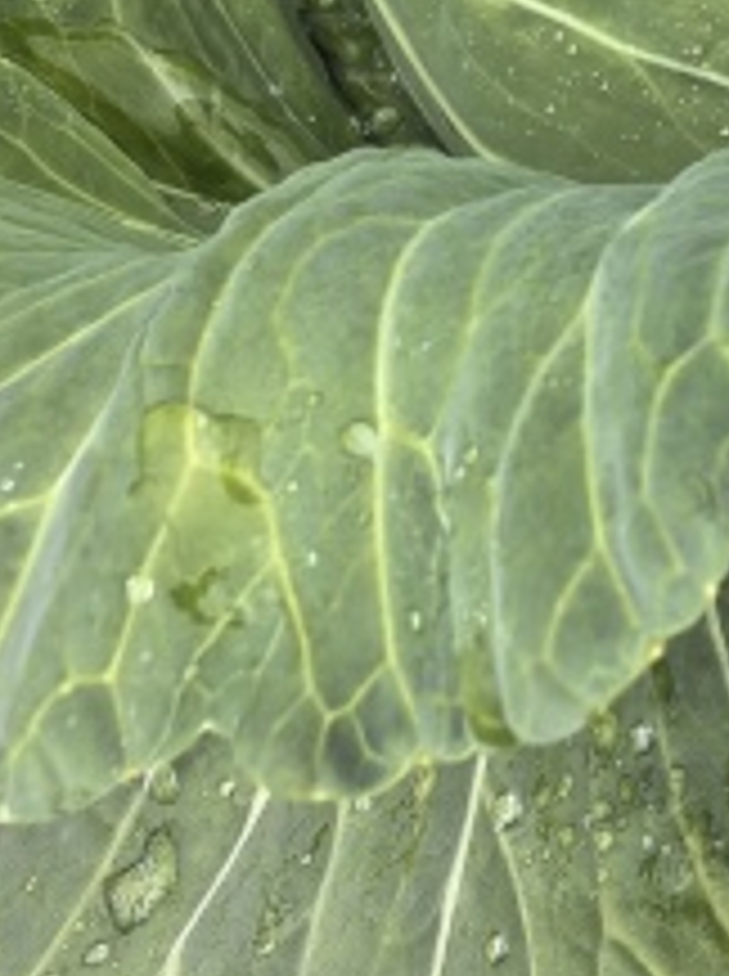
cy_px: -560
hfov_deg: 10.9
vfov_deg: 13.8
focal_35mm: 133
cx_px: 846
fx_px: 3746
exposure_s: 1/379
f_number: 2
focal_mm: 5.75
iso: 50
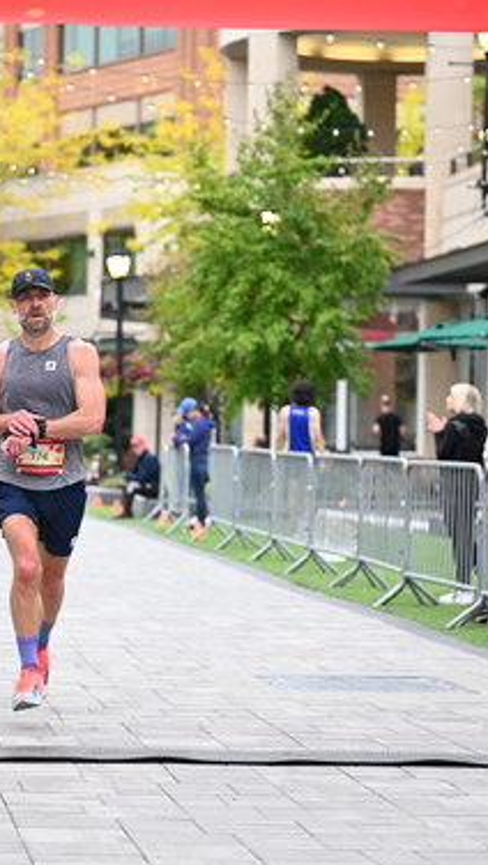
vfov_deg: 17.7
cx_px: 121
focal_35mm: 121
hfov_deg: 10.0
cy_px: 479
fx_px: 2779
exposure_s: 1/1250
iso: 1600
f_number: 2.8
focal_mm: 79
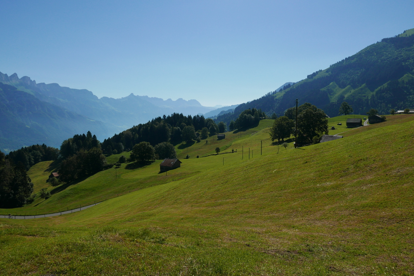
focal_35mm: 24
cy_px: 138
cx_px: 207
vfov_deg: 53.2
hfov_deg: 73.7
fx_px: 276
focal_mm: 10.9
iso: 200
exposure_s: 1/1600
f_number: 5.6
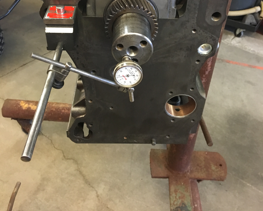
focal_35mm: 38
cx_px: 131
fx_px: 296
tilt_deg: -32.2
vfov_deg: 38.2
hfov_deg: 47.9
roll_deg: +0.1
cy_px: 53
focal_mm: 4.15
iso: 200
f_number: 2.2
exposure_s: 1/30
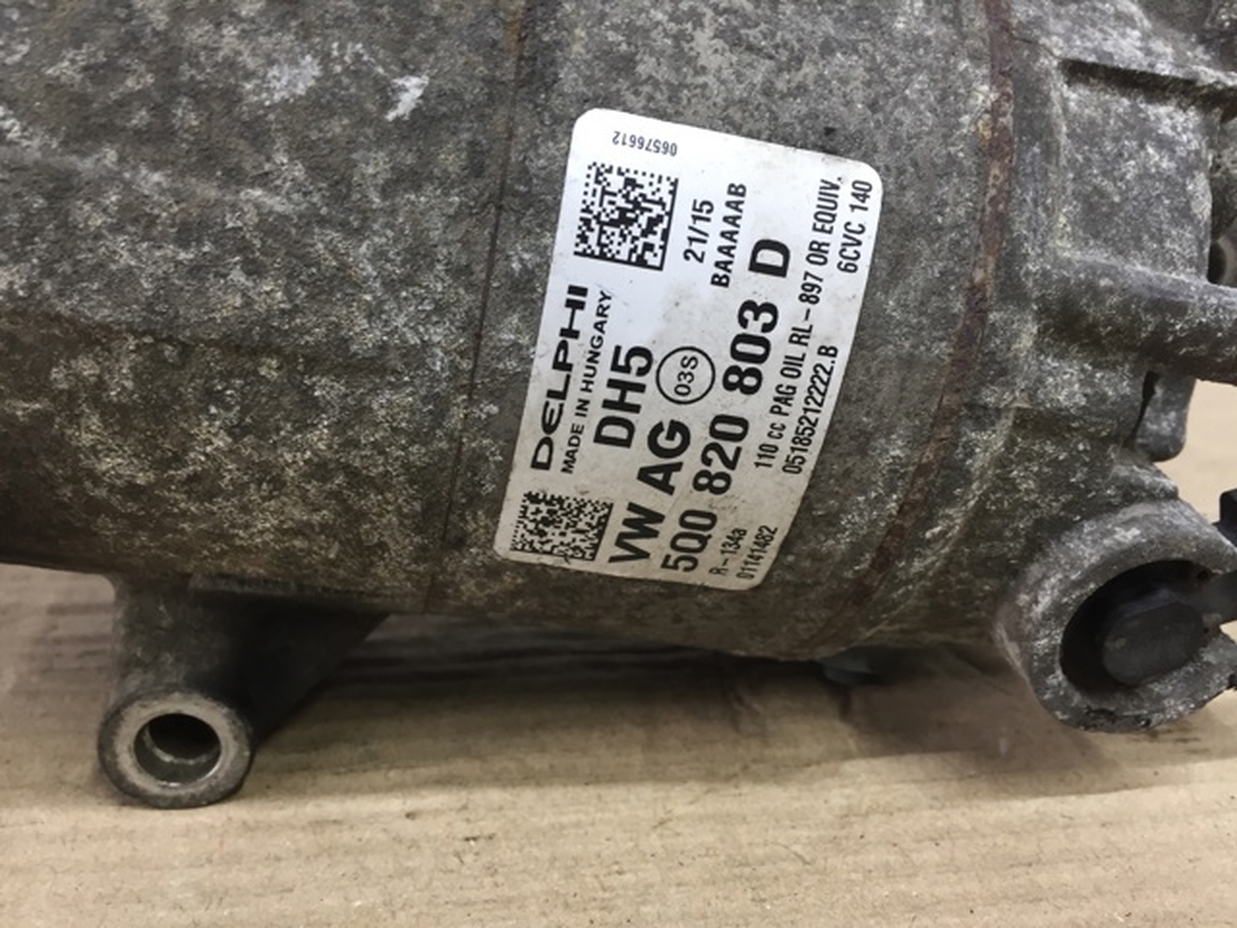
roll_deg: -1.3
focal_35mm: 29
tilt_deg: -20.2
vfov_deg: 48.2
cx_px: 618
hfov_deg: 61.7
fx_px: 1036
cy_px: 464
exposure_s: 1/33
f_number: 2.2
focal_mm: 4.15
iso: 80
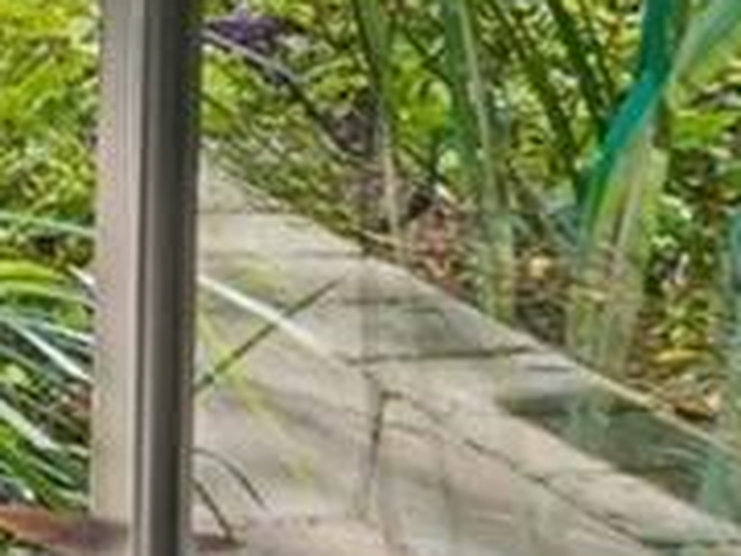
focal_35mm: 128
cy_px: -1083
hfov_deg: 8.9
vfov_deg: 9.3
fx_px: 2740
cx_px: -1992
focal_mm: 10
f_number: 8
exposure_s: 1/45
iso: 100
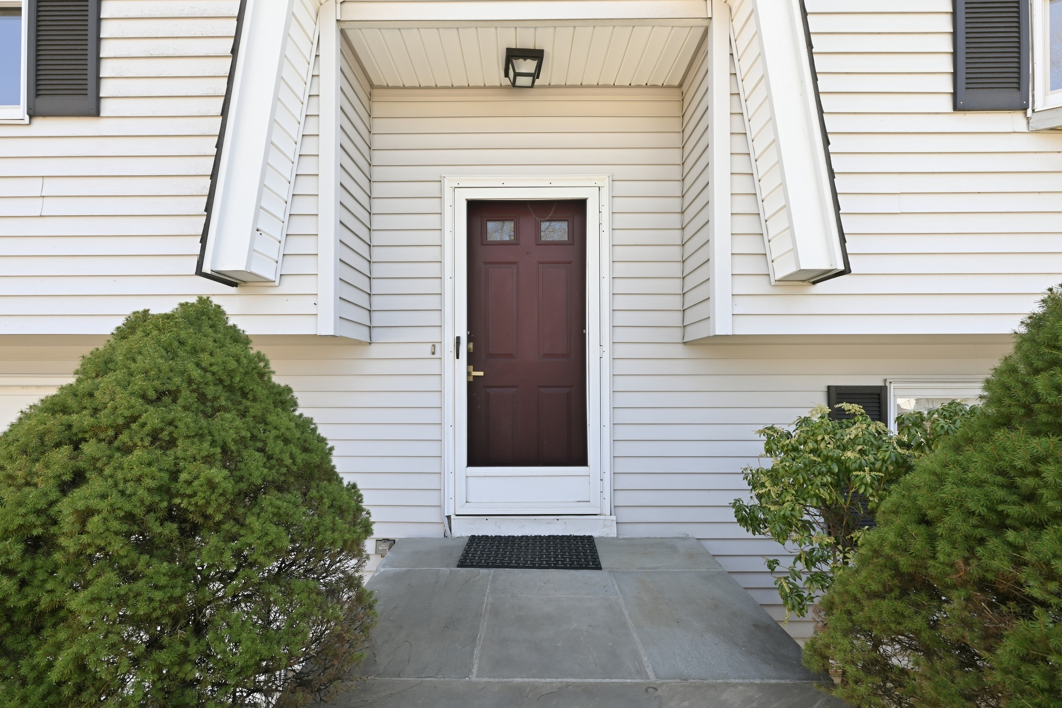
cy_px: 378
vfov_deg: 73.7
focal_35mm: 16
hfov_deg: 96.7
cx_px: 529
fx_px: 472
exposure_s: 1/20
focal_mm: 14
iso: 64
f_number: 9
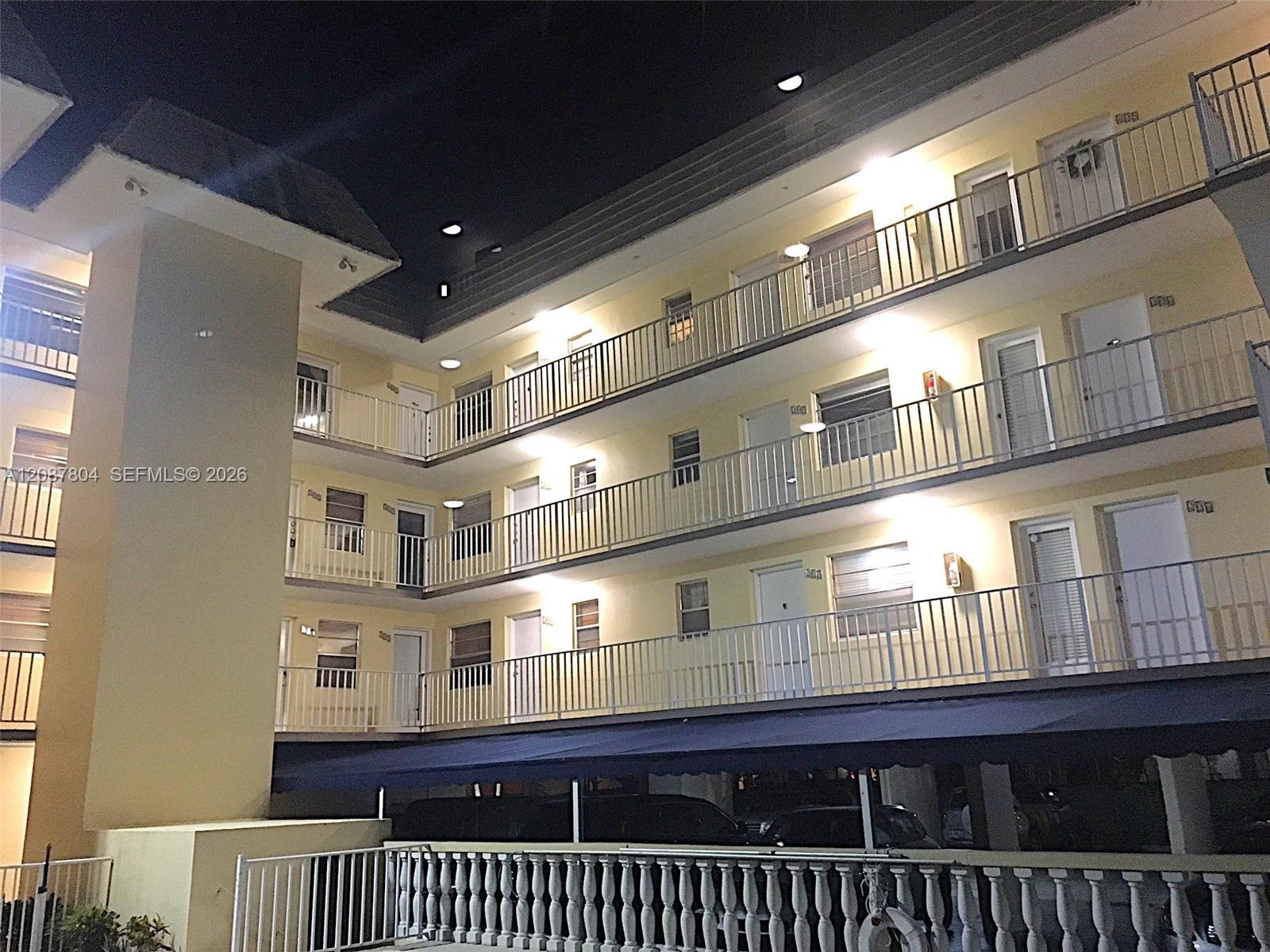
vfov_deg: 48.2
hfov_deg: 61.7
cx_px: 635
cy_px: 476
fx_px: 1064
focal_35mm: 29
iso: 200
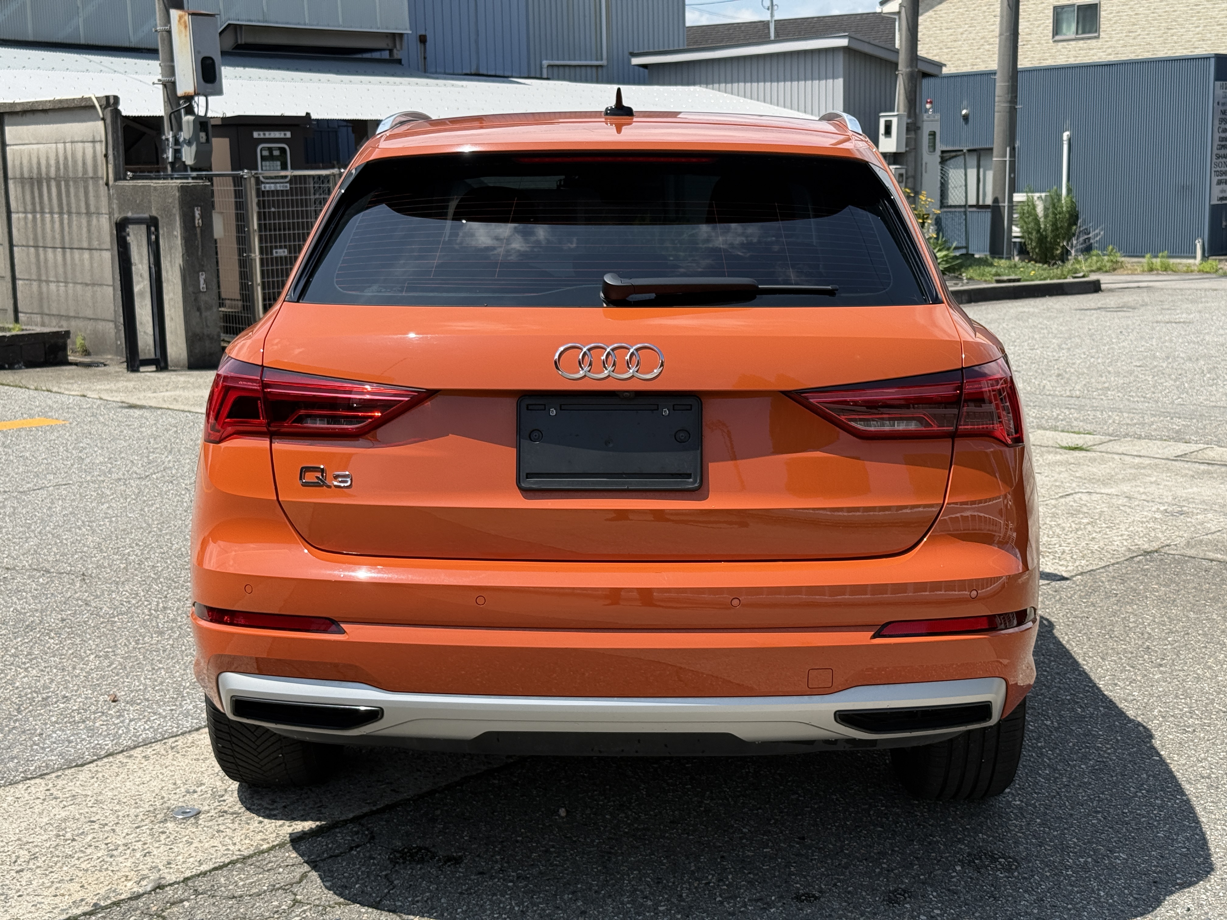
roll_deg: +1.5
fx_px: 1701
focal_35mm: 48
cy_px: 460
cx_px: 614
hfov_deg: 39.7
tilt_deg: -8.8
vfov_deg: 30.3
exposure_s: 1/3378
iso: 64
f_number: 1.78
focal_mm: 6.76
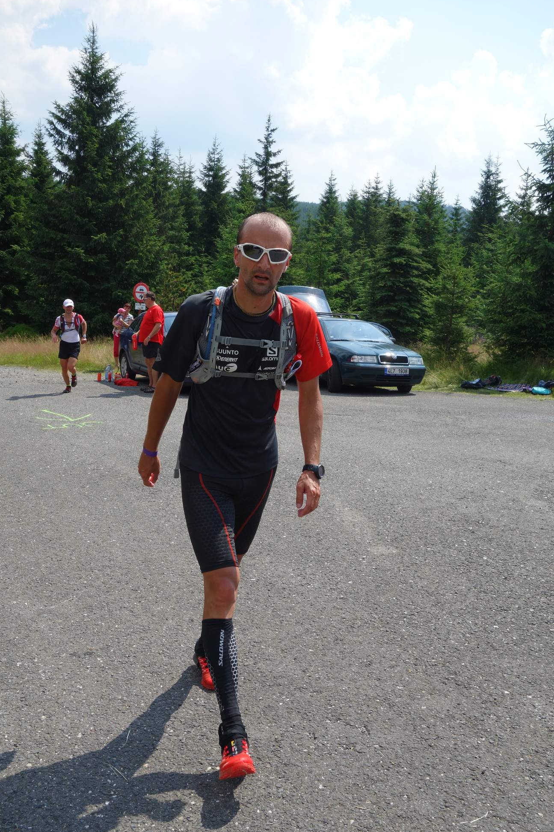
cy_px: 423
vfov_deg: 54.4
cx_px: 271
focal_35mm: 35
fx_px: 808
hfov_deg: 37.8
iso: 125
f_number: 5.6
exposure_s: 1/500
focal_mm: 12.48
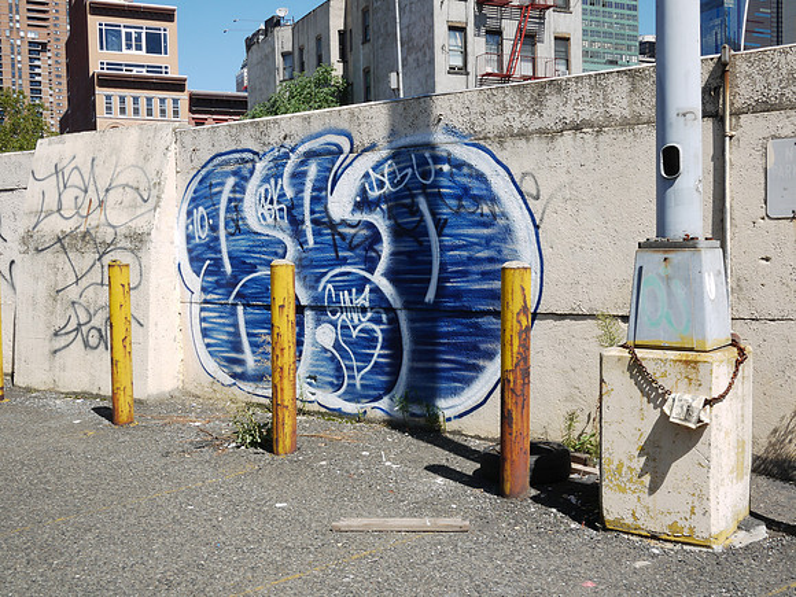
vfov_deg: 36.0
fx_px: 920
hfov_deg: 46.8
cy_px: 298
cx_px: 398
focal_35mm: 40
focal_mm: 20
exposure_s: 1/60
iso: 100
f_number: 16
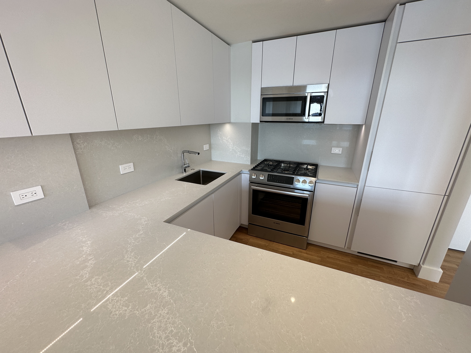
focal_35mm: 14
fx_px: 190
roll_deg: +0.2
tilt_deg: -16.5
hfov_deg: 102.1
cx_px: 236
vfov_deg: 85.7
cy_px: 176
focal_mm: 2.22
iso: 50
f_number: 2.2
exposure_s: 1/120
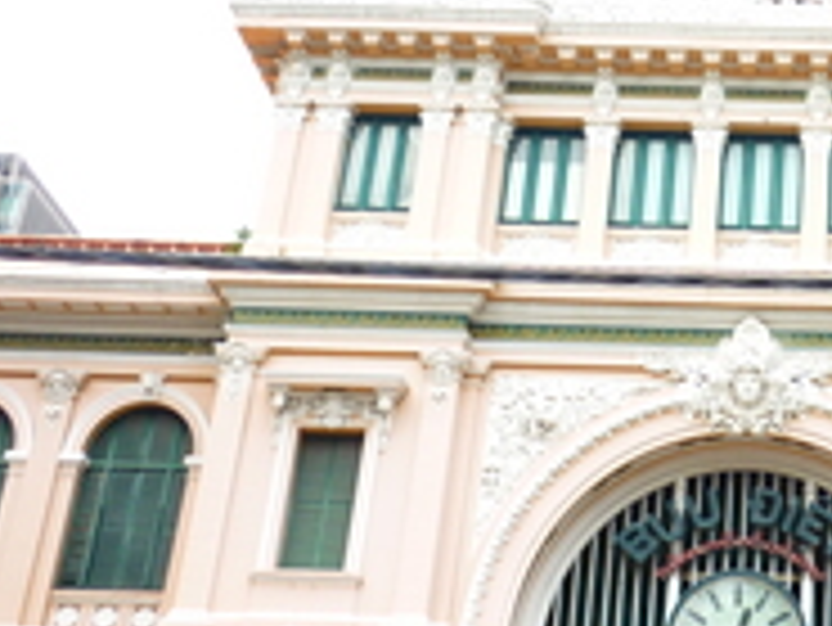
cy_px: -2
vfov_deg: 19.1
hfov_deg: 24.4
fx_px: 1804
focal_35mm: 75
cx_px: 890
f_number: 2.8
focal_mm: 5.5
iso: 80
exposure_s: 1/200
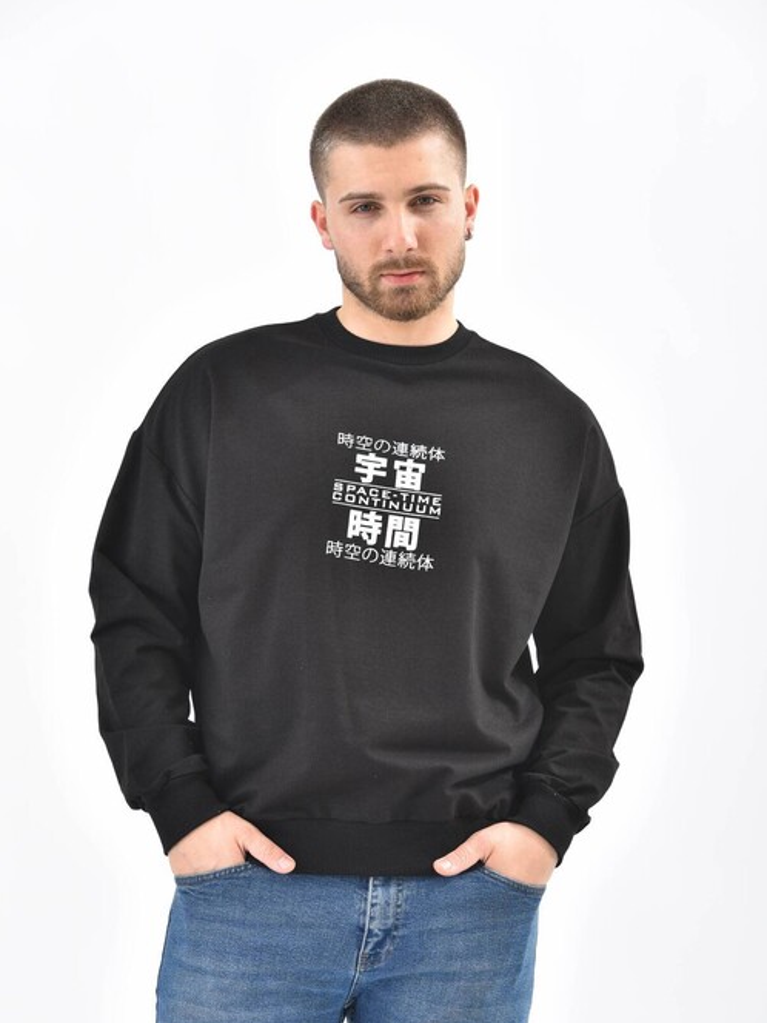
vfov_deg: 15.6
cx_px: 384
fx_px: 3722
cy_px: 558
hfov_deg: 11.8
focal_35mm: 126
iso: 100
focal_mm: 116
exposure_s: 1/160
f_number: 7.1
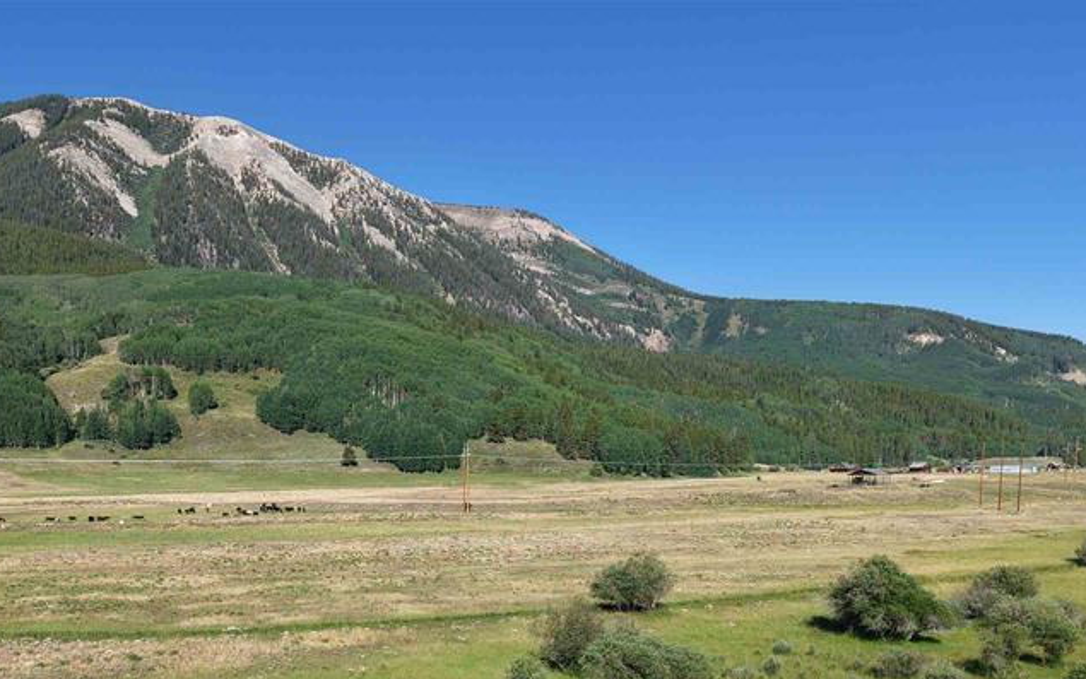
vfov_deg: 29.5
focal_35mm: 41
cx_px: 472
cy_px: 655
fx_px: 1214
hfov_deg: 48.1
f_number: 1.8
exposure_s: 1/3000
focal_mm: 8.67
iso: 100
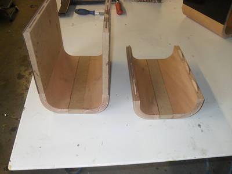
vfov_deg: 40.7
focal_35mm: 35
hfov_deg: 52.6
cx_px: 116
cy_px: 87
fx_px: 235
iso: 200
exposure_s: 1/45
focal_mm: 6.2
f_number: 2.8
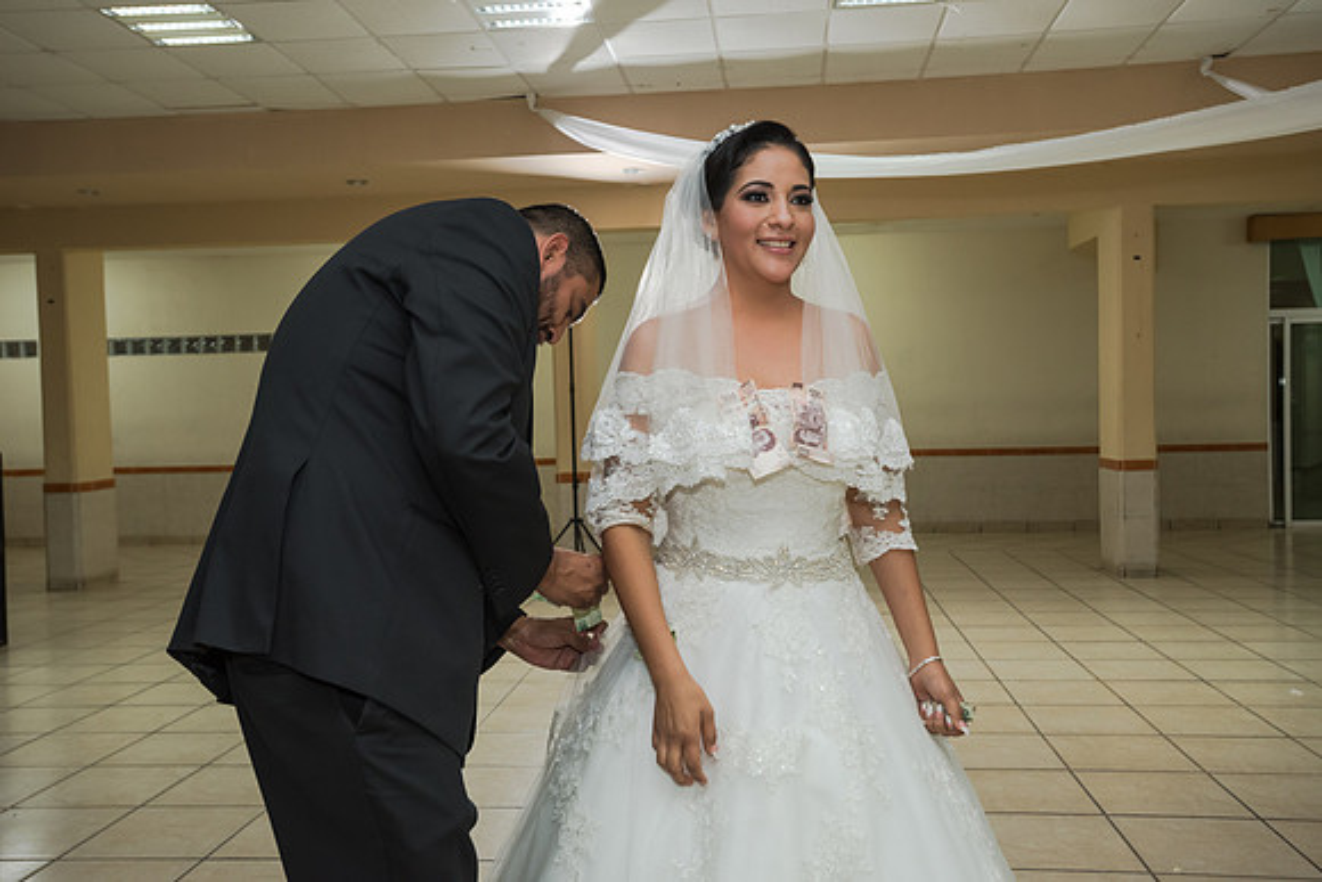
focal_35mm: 32
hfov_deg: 58.7
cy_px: 441
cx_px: 661
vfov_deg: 41.1
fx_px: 1175
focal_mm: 32
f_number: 4
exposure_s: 1/100
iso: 1600
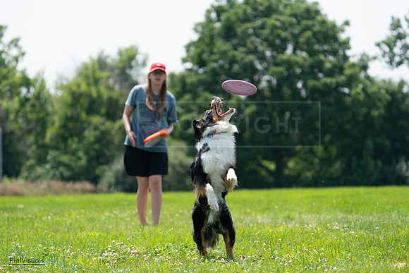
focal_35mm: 243
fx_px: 2761
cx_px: 204
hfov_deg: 8.5
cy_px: 136
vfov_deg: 5.7
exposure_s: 1/4000
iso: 1600
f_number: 5.6
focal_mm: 243
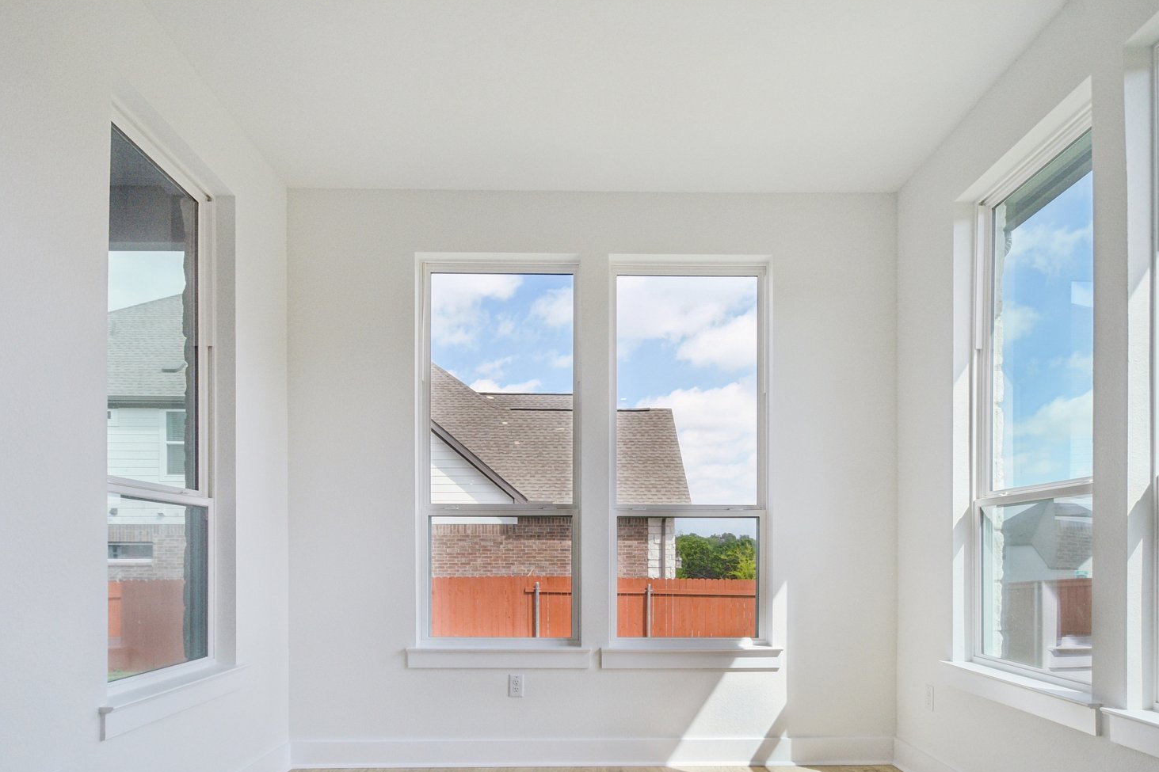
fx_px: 676
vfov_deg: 57.7
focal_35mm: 21
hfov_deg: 81.2
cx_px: 595
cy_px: 537
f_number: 8
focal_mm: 10
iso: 400
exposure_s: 1/200
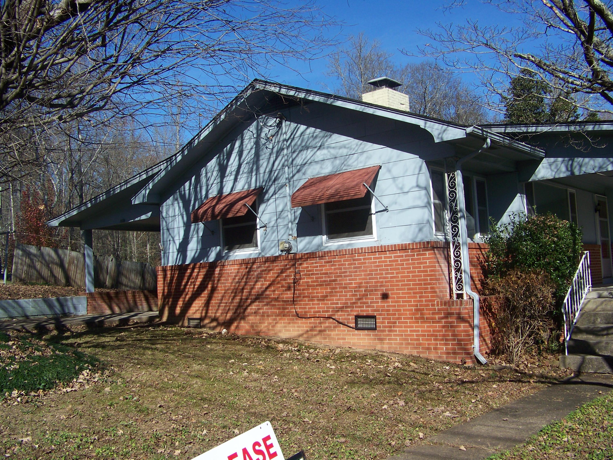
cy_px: 230
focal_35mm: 36
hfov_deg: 51.4
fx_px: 638
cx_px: 306
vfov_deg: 39.7
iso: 64
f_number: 4
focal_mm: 5.85
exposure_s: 1/500
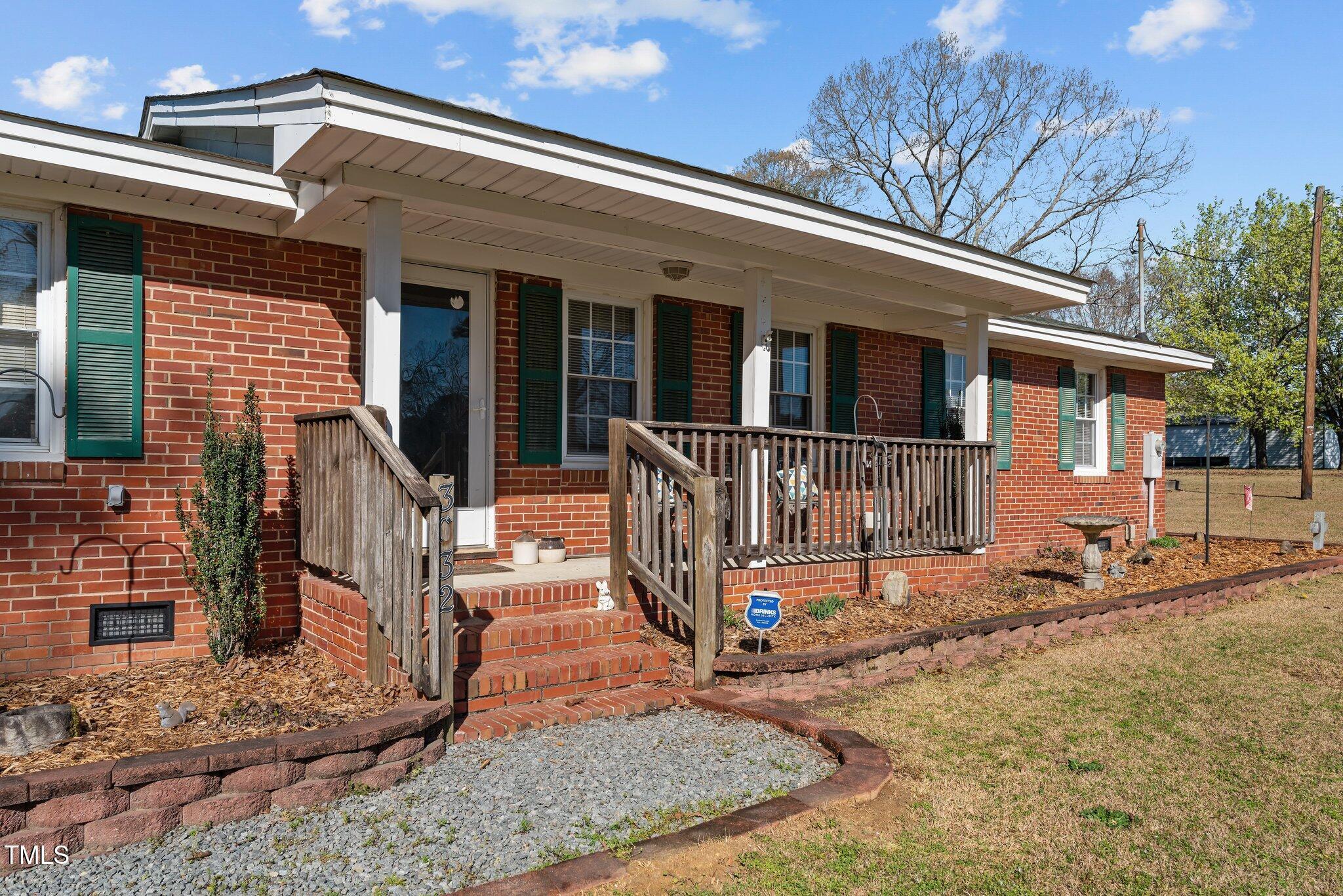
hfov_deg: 73.7
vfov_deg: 53.1
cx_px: 672
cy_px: 448
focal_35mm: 24
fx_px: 895
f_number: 8
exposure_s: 1/640
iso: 250
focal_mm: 24
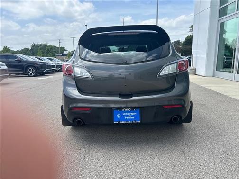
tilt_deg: -9.8
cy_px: 90
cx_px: 120
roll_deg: +1.1
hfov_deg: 67.3
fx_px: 180
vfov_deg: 53.1
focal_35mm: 26
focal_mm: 5.7
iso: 50
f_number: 1.5
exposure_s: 1/2841
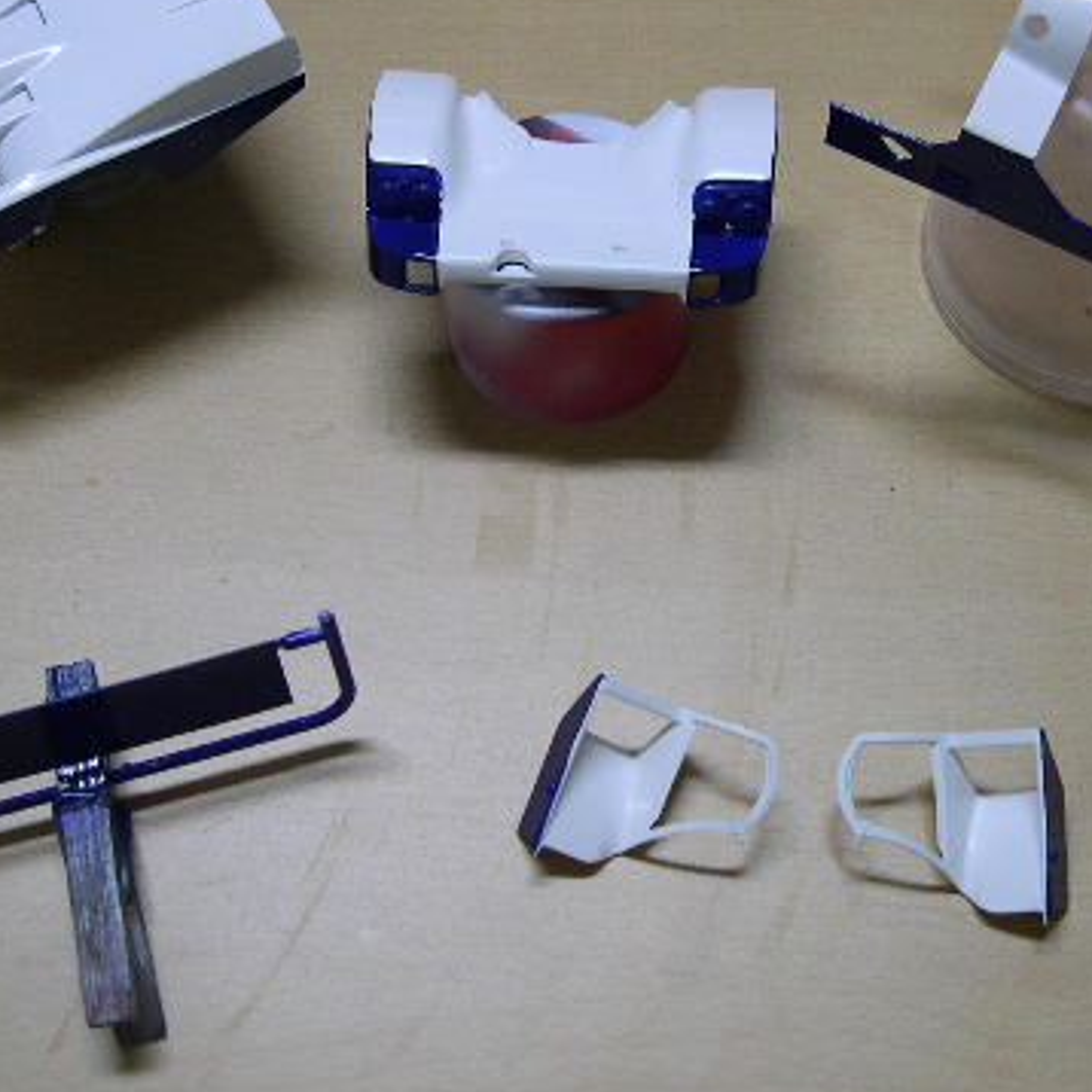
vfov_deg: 28.5
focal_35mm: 60
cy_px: 442
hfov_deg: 28.6
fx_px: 2141
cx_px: 573
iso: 100
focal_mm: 8
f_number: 2.8
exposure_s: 1/14.1
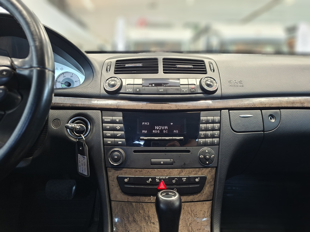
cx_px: 155
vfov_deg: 58.9
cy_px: 116
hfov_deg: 73.9
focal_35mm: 23
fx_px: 206
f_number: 1.8
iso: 320
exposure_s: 1/50
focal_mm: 5.54
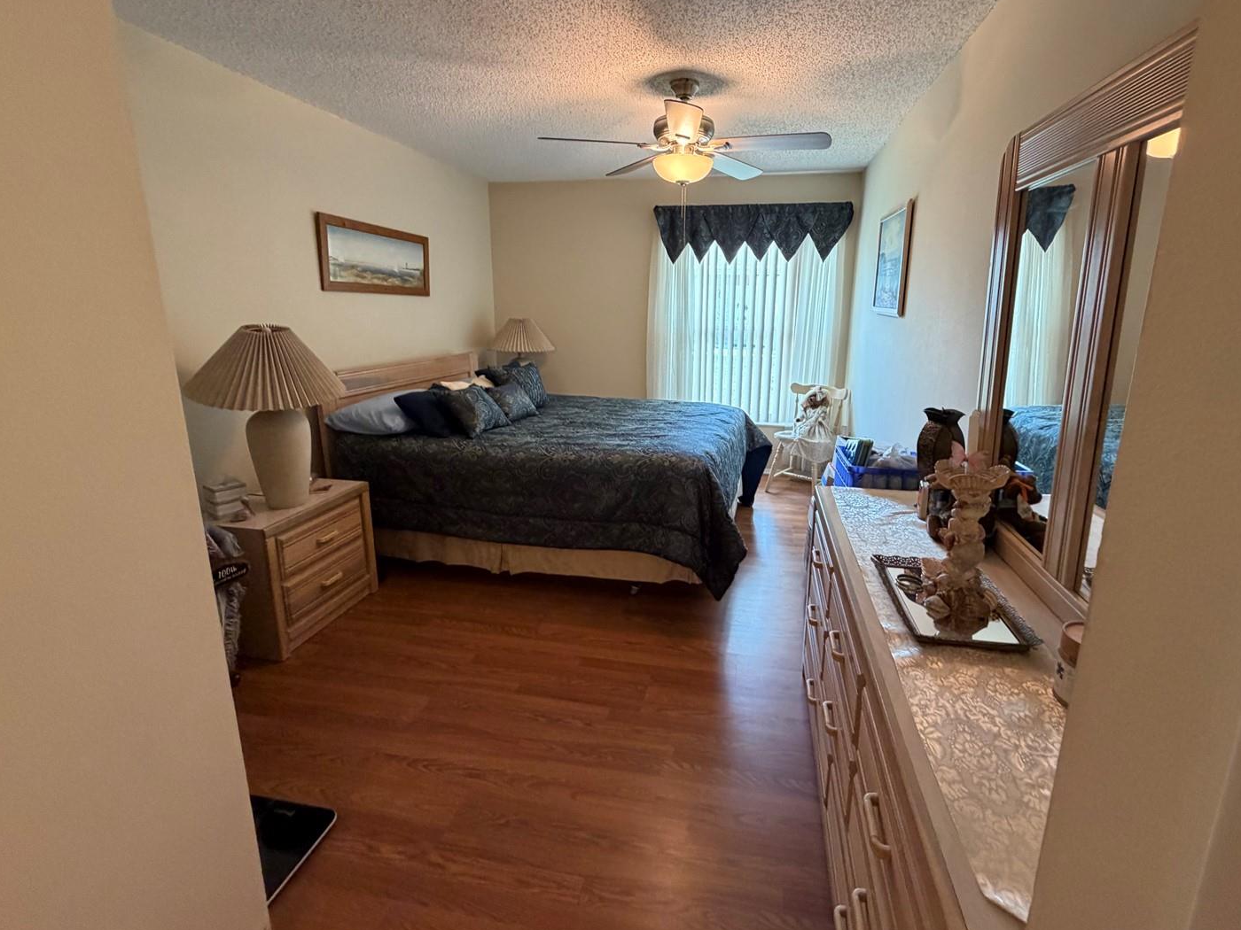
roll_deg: +1.2
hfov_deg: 94.4
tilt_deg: -10.7
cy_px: 425
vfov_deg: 77.9
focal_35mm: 16
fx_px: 574
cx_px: 657
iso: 320
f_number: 2.2
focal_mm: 2.22
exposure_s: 1/60
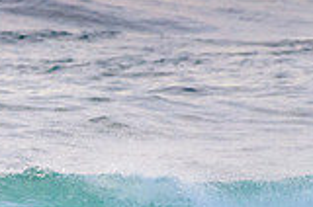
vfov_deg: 0.6
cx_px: -155
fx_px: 19324
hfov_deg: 0.9
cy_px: 197
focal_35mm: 2227
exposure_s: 1/2000
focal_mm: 500
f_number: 5.6
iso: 1100
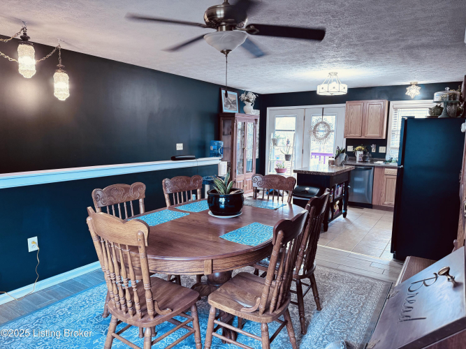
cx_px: 233
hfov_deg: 71.6
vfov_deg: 56.8
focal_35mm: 24
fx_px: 323
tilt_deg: -7.7
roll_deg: -0.7
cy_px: 174
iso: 320
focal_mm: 6.76
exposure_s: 1/60
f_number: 1.78
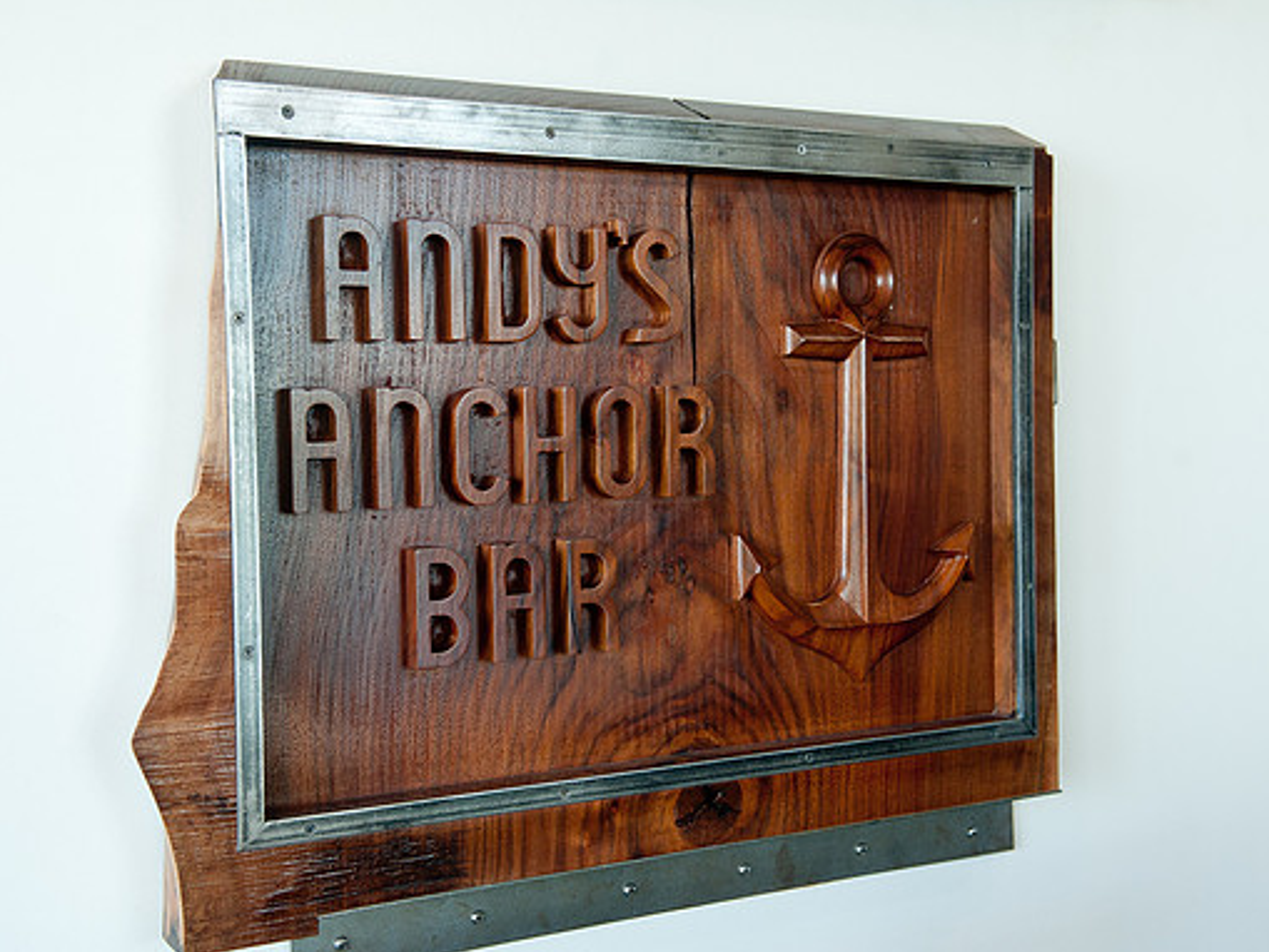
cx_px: 618
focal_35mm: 46
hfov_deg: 41.2
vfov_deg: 31.5
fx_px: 1687
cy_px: 476
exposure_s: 1/100
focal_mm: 42
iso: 640
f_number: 4
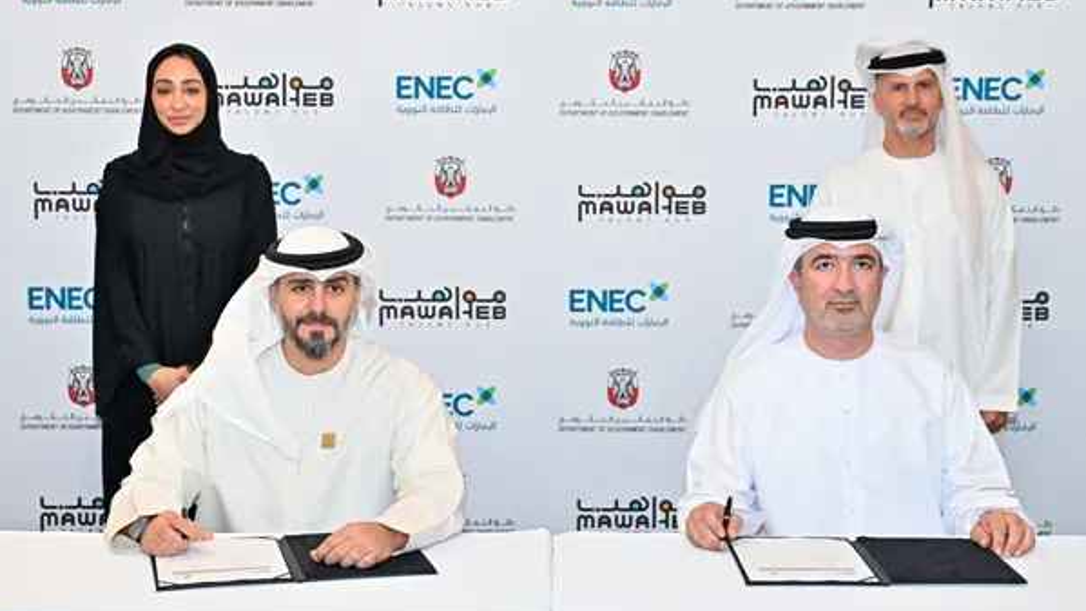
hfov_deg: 40.6
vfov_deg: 23.5
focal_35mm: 51
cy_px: 245
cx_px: 542
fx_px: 1469
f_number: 4
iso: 1000
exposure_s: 1/200
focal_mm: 43
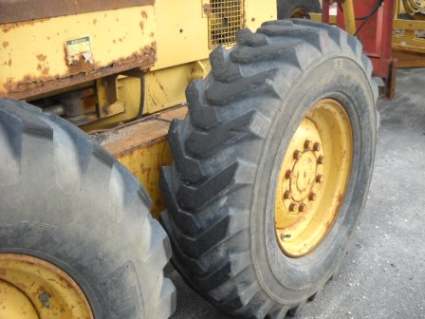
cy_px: 160
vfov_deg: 35.1
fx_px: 503
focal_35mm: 41
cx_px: 212
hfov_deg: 45.8
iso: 64
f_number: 3.1
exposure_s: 1/109
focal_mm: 6.72
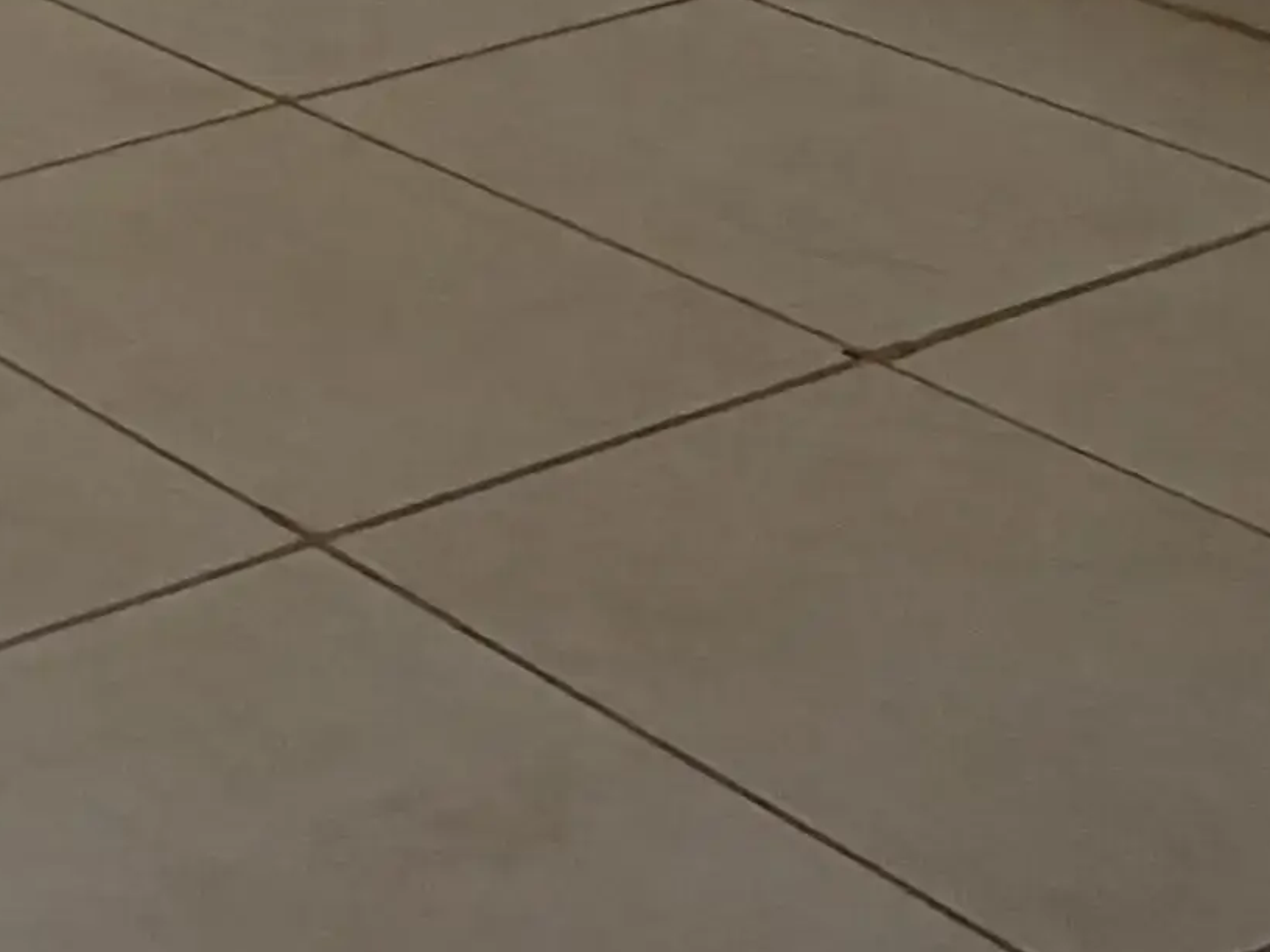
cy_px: -1391
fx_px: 3595
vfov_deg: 11.9
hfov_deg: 16.0
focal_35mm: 98
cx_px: -1209
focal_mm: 2.22
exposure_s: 1/121
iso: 64
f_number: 2.2
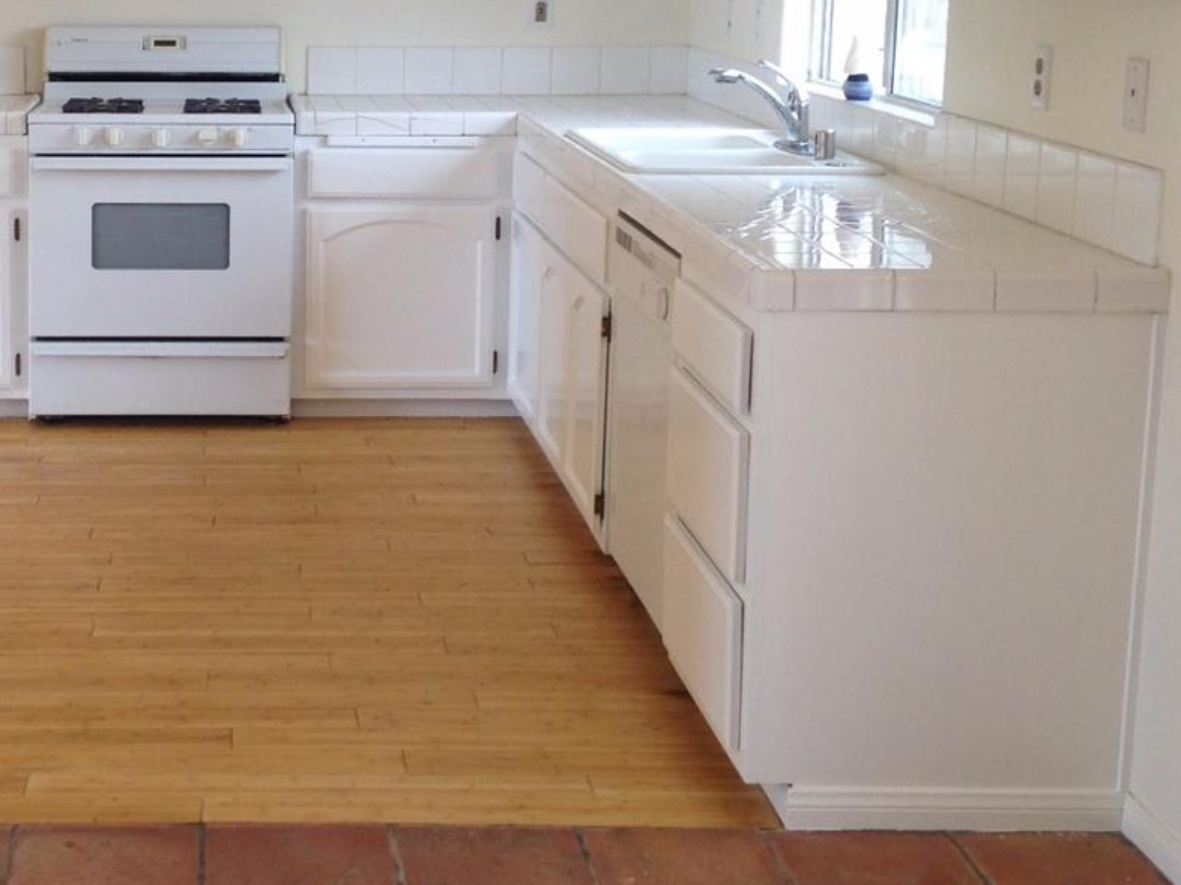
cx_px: 230
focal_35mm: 63
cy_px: 245
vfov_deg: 23.1
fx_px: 2149
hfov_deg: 30.0
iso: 50
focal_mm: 4.12
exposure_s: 1/120
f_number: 2.4
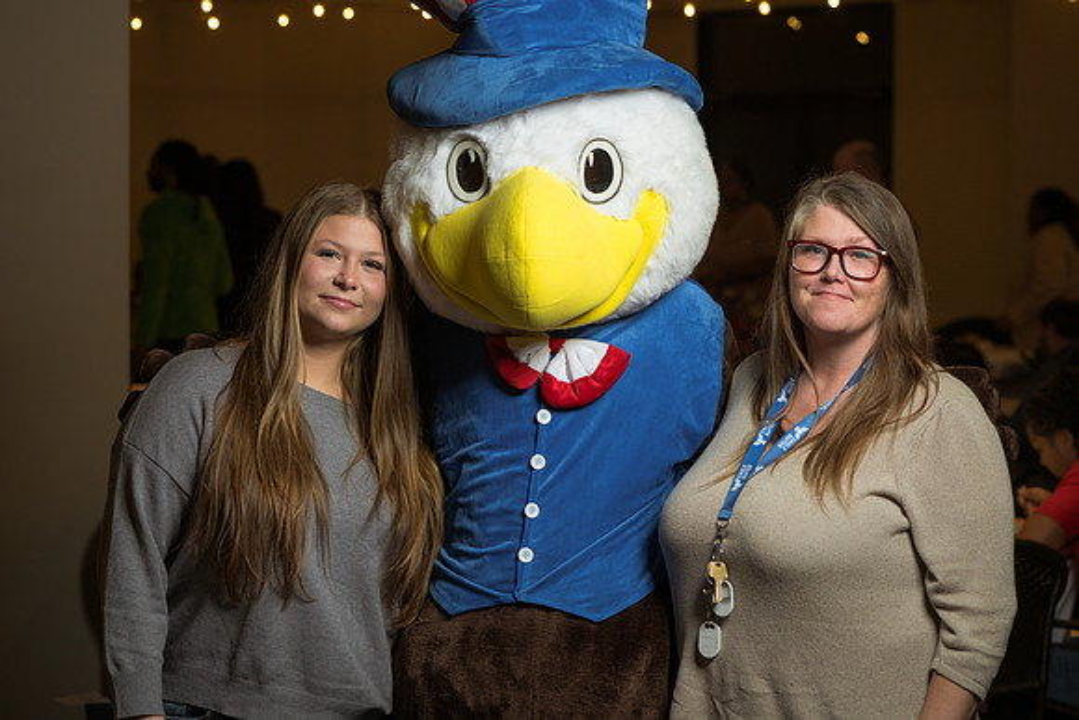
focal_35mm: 105
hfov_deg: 19.5
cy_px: 360
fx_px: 3148
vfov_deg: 13.0
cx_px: 540
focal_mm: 105
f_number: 5.6
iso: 800
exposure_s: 1/160
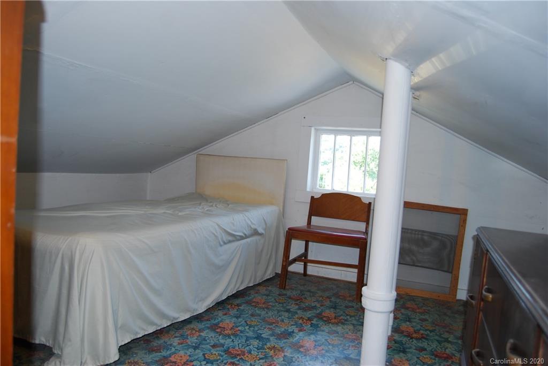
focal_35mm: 27
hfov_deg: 67.4
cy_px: 183
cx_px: 274
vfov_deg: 48.0
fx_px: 411
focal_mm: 18
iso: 200
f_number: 3.5
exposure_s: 1/60
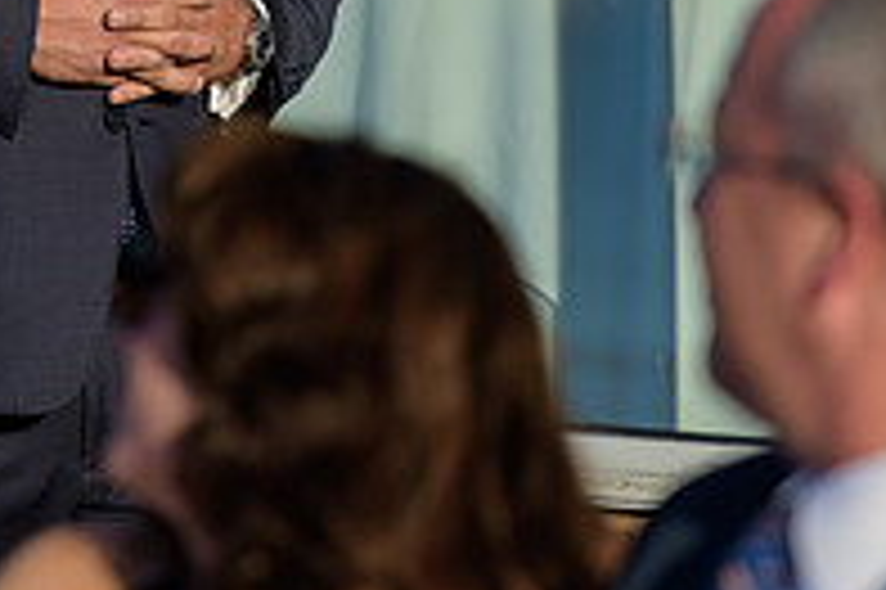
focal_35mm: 531
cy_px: -245
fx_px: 13057
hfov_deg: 3.9
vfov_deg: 2.6
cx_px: 49
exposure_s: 1/3200
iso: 200
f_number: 3.2
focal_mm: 180
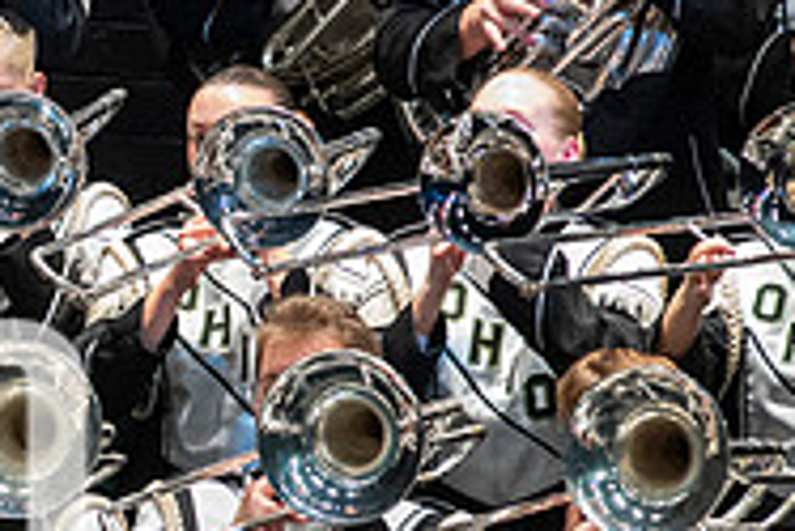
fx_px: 20509
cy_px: 518
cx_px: -234
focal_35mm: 928
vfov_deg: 1.5
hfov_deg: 2.2
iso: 5000
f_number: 5.6
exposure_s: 1/400
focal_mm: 300
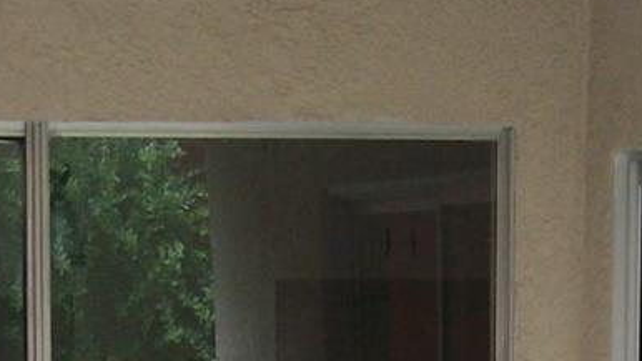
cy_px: 737
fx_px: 2519
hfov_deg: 14.5
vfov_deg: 7.8
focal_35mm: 148
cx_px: 298
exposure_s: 1/87.3
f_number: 2.8
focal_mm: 5.8
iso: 80
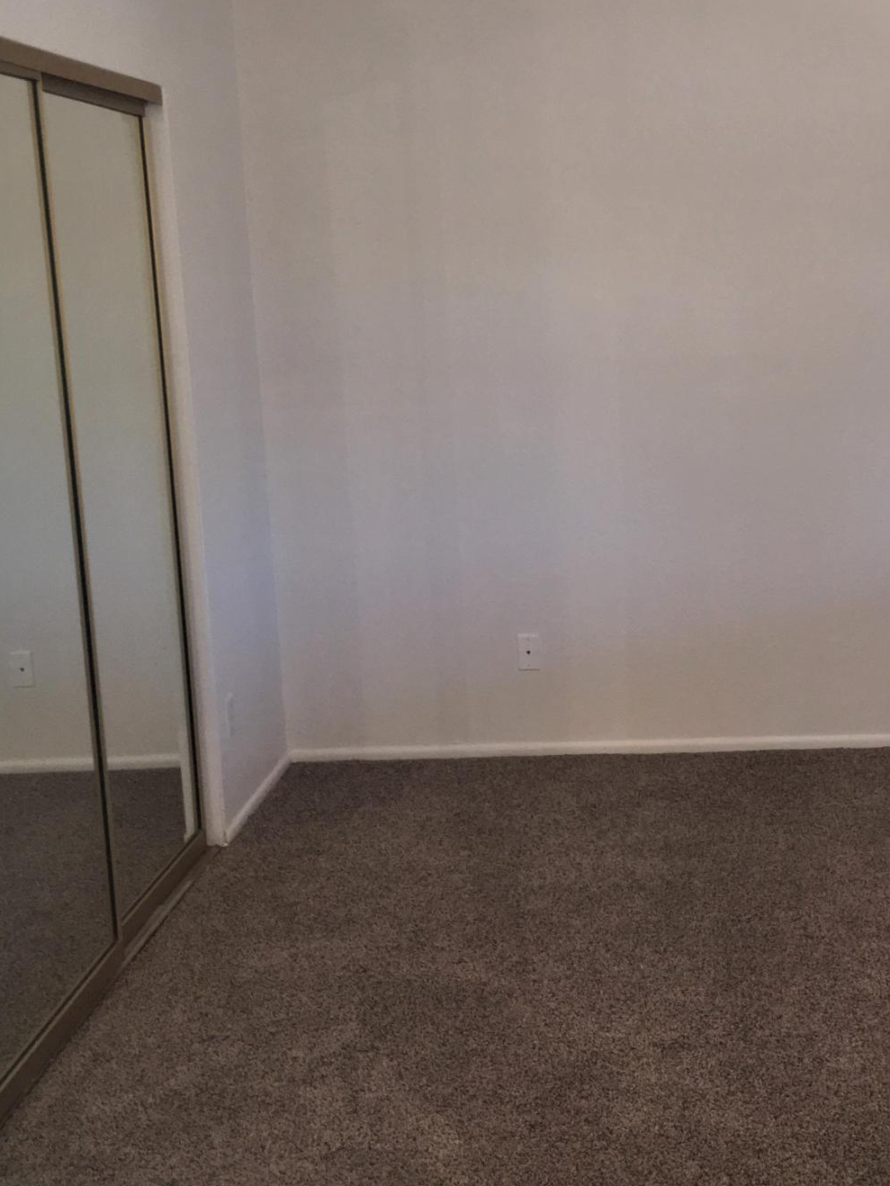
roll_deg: +1.9
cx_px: 652
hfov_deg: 32.4
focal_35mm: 44
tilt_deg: -8.3
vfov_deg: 42.7
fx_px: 1508
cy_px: 473
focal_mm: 4.15
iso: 40
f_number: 2.2
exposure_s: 1/30
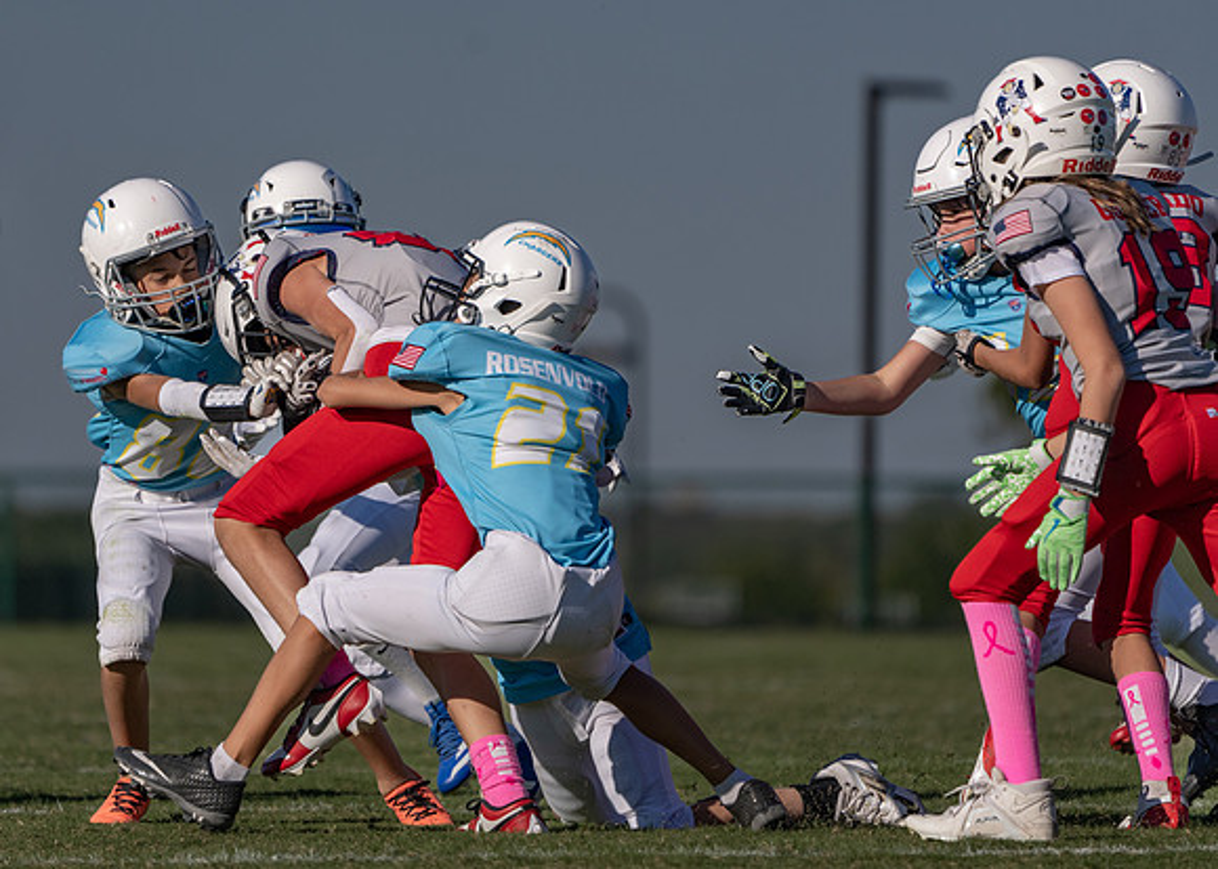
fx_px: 17226
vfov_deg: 2.9
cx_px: 455
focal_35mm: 498
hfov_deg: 4.0
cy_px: 389
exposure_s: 1/3200
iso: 250
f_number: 5.6
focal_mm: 400
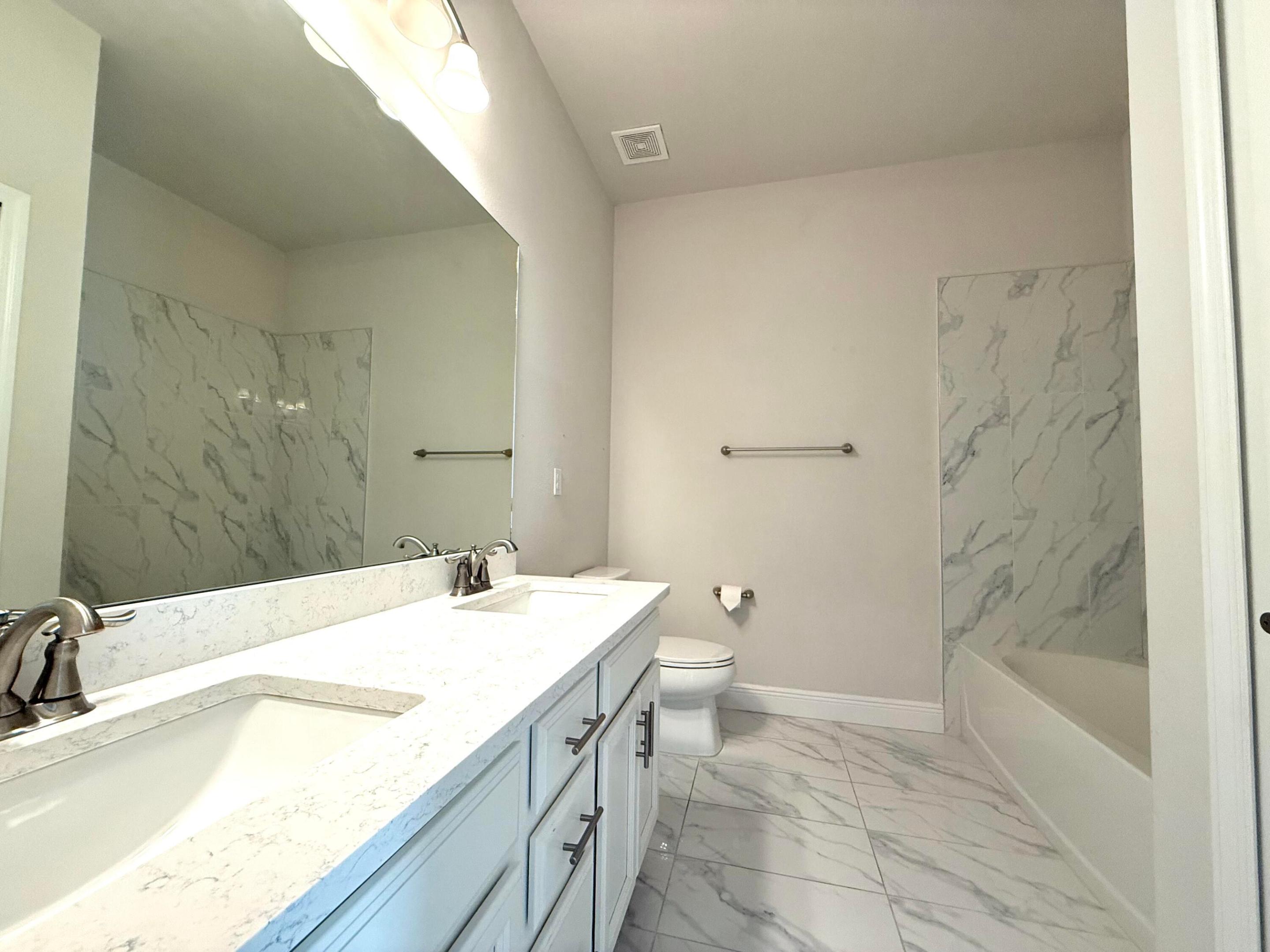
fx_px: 514
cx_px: 635
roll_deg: -0.8
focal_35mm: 14
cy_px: 476
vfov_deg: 85.7
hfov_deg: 102.1
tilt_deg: +3.1
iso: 250
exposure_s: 1/120
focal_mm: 2.22
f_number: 2.2
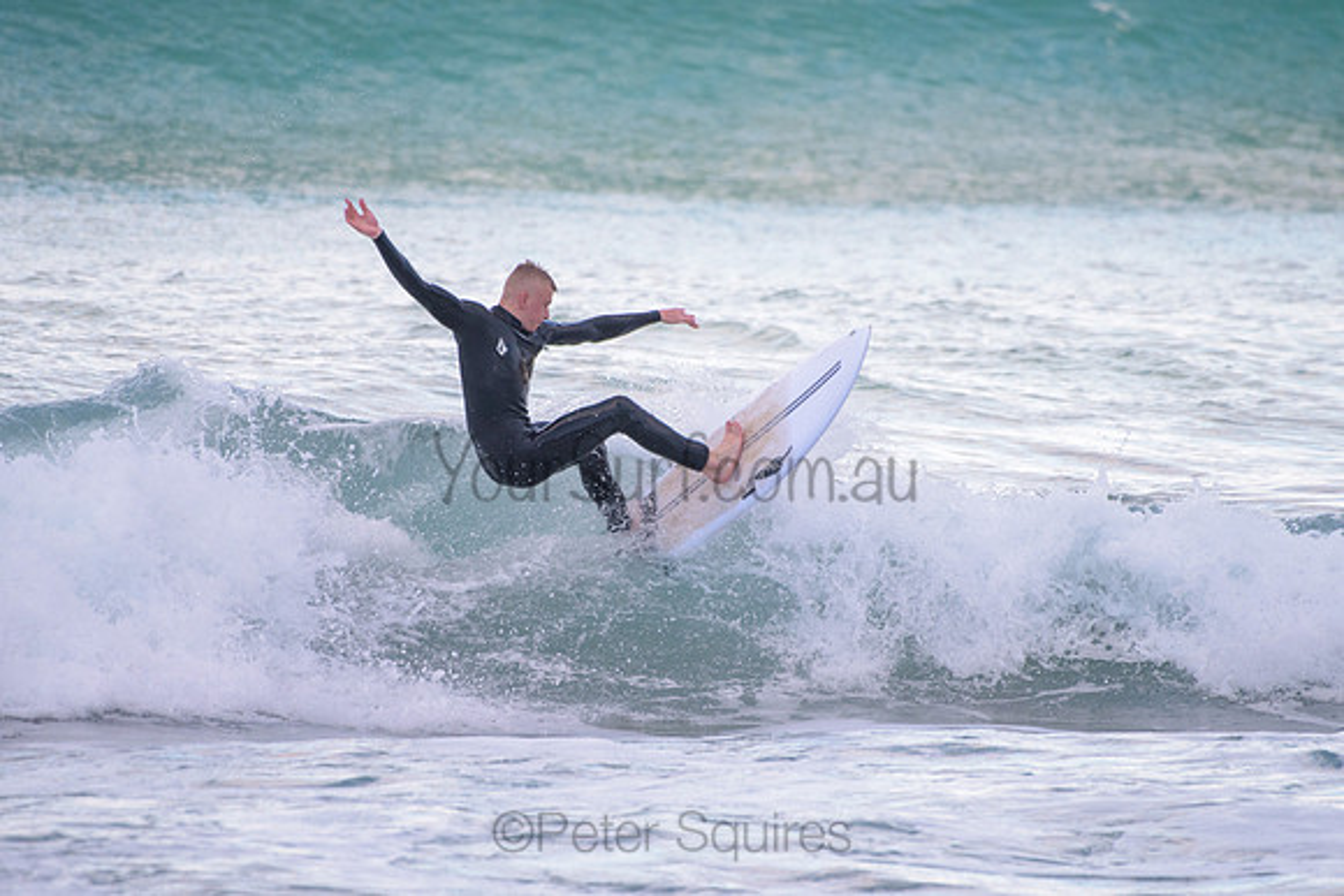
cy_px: 436
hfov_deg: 3.4
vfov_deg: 2.2
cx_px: 690
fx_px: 22900
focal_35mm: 613
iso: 400
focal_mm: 500
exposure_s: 1/2000
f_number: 5.6
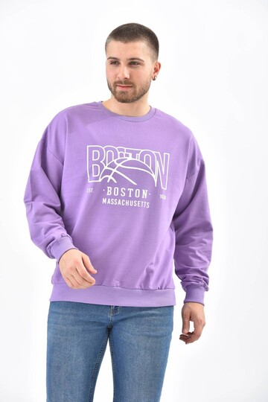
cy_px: 201
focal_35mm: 116
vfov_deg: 17.6
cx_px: 134
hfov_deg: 11.8
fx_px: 1295
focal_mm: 116
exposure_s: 1/160
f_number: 7.1
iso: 100
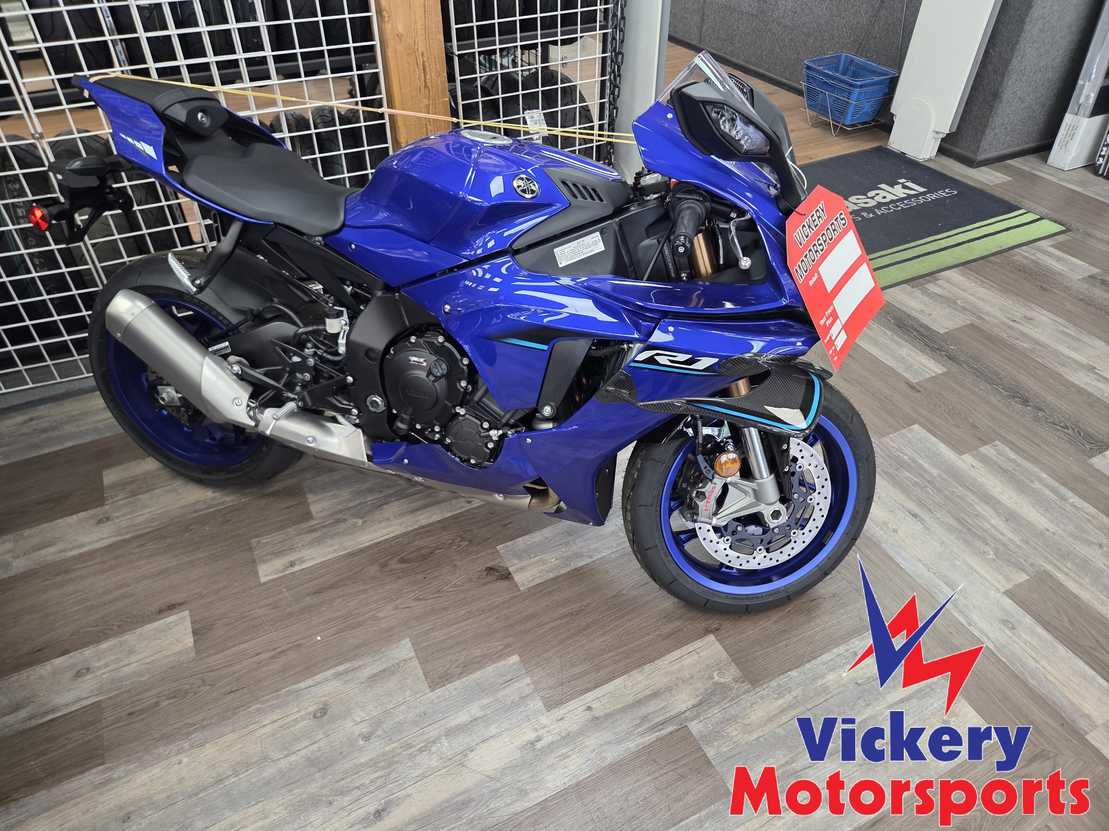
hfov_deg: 73.9
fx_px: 737
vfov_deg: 58.9
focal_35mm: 23
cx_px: 554
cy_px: 416
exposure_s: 1/120
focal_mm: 5.4
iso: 250
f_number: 1.8
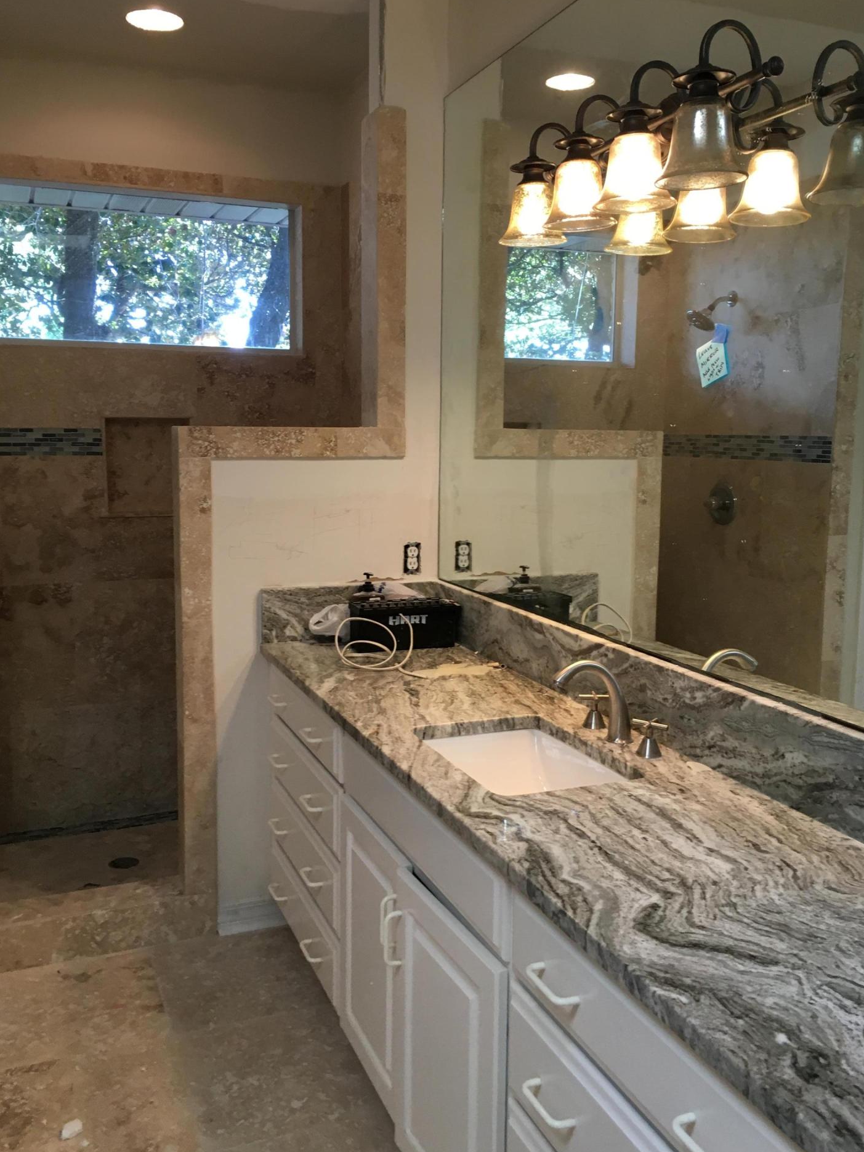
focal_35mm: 31
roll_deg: -1.0
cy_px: 560
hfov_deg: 45.4
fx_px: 1032
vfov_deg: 58.3
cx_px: 422
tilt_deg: -7.4
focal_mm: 4.15
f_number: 2.2
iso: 32
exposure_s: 1/30
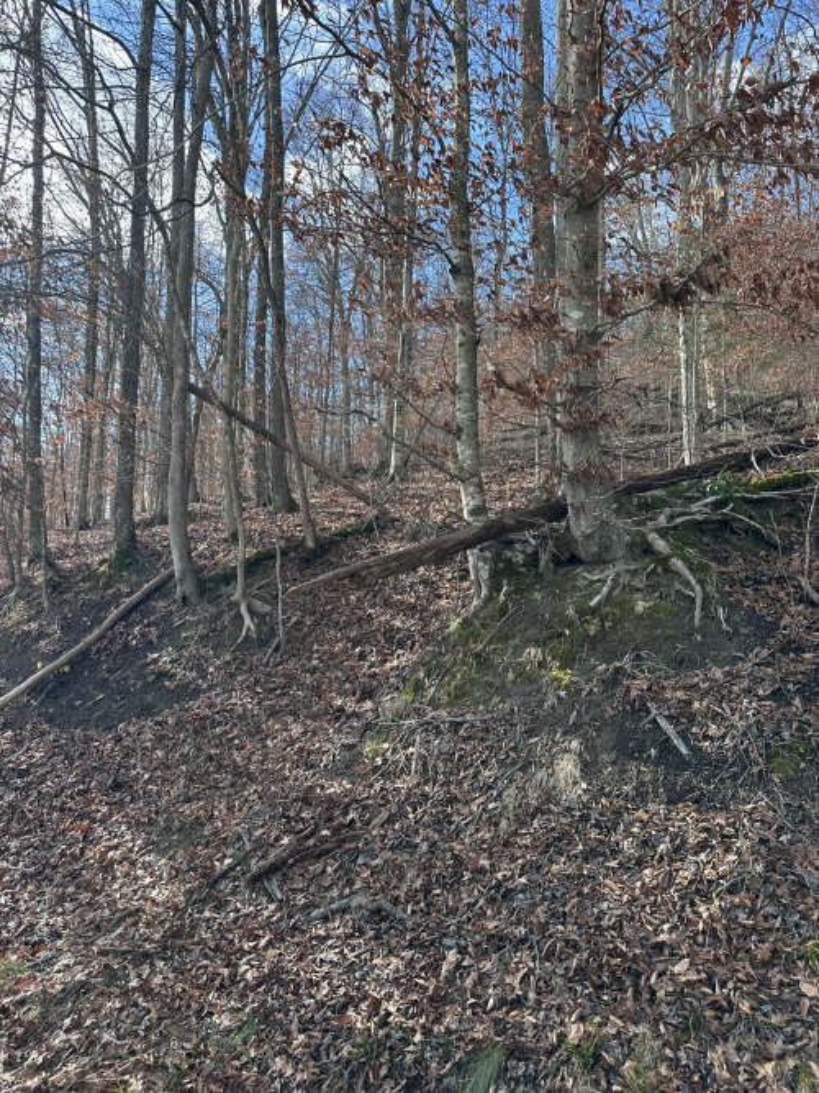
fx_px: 757
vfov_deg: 71.6
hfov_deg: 56.8
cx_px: 410
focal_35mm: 24
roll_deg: -3.9
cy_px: 546
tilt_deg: +7.9
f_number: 1.78
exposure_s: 1/672
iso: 80
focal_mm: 6.86
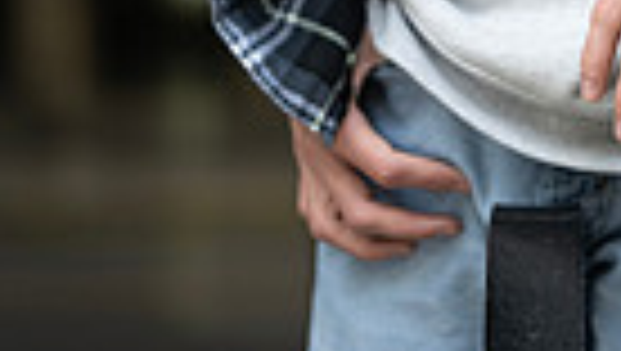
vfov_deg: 4.1
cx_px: 598
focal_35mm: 290
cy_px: -657
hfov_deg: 7.4
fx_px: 4781
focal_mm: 85
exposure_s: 1/200
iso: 160
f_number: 1.8
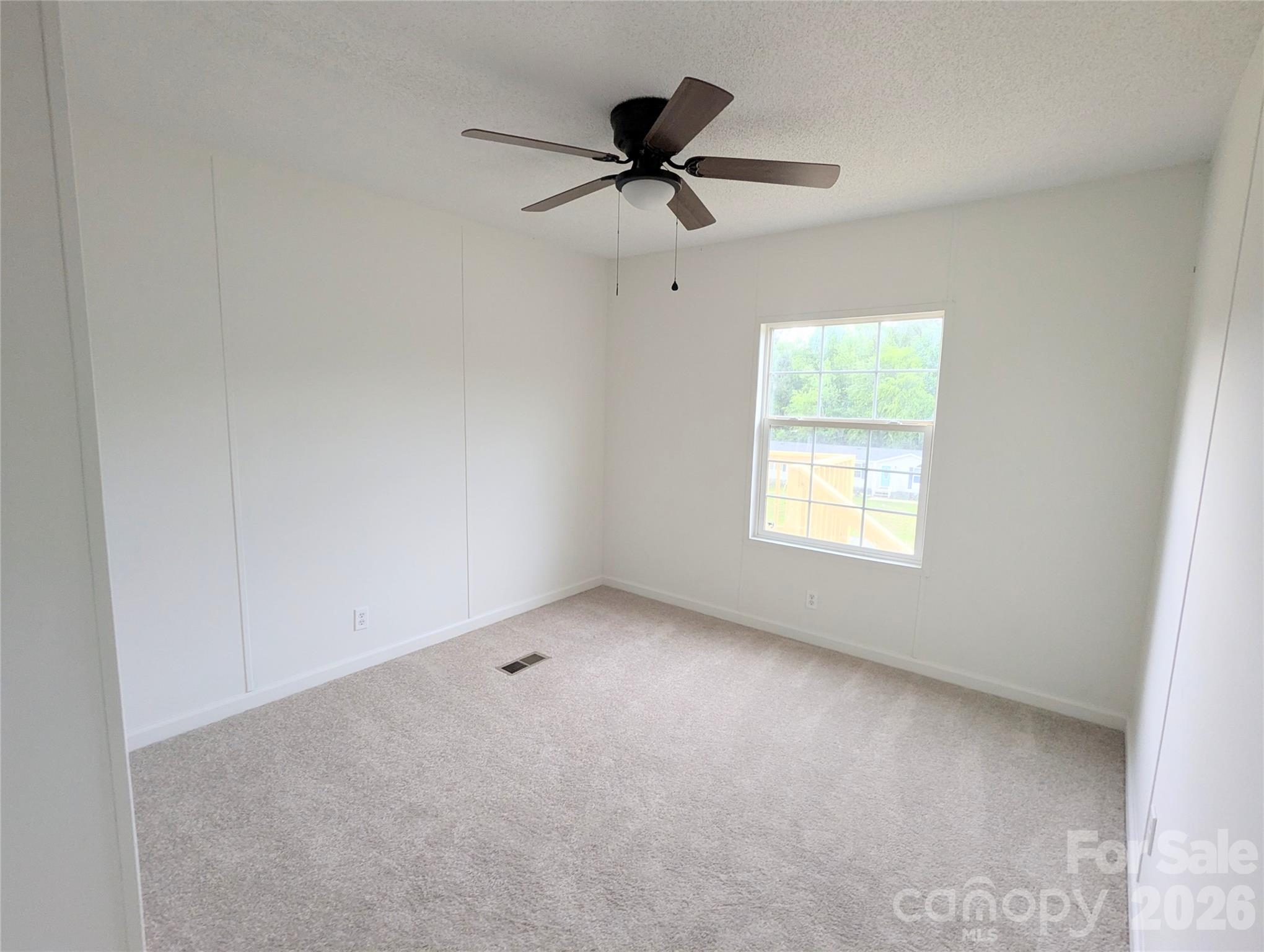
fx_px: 585
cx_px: 632
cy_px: 476
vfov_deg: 78.2
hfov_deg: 94.4
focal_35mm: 16
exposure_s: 1/26.2
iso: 43
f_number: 2.2
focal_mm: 2.35
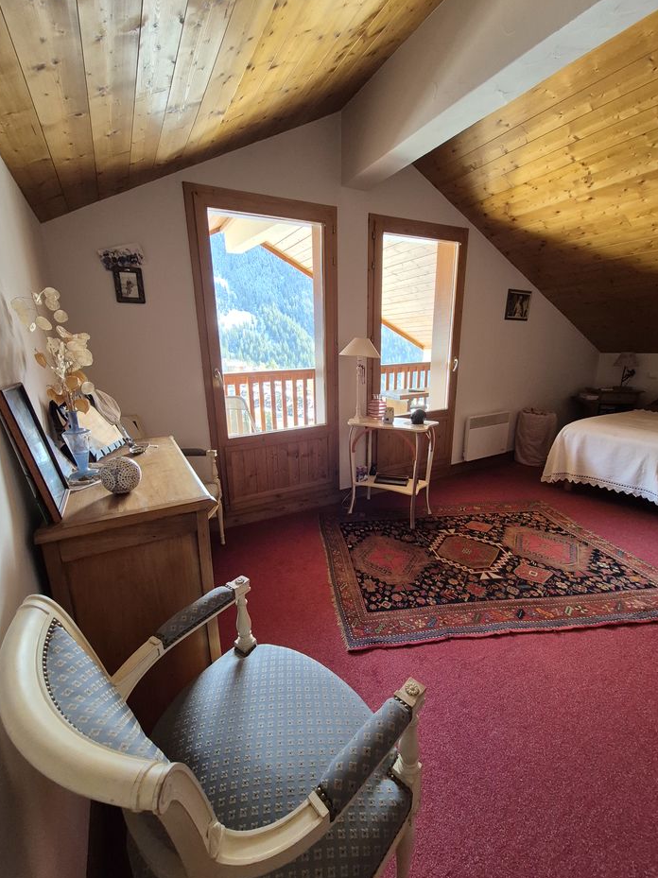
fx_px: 355
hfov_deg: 85.6
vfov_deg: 102.1
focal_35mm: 14
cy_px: 449
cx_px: 325
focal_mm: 1.74
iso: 250
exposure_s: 1/50
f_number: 2.2
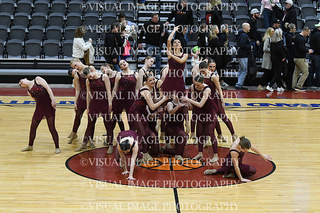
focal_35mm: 117
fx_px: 1040
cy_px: 106
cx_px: 160
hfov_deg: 17.5
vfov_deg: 11.7
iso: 4000
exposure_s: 1/400
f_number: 3.5
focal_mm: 78
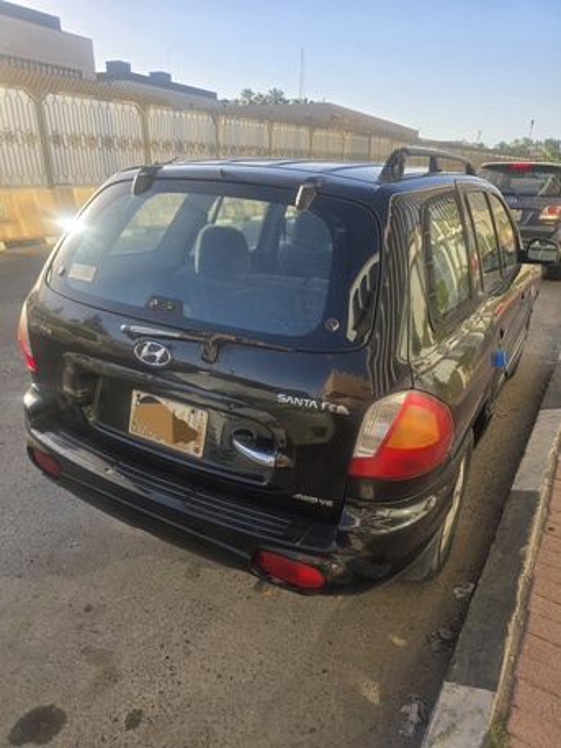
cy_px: 374
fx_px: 497
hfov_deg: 58.9
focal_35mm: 23
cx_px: 280
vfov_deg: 73.9
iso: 12
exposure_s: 1/455
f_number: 1.7
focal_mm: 6.3
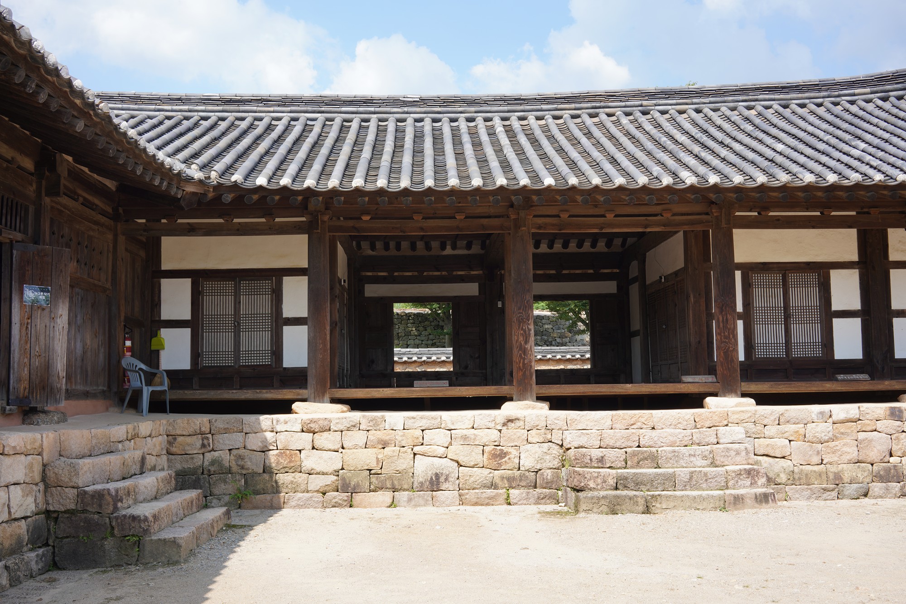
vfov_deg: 37.9
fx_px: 881
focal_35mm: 35
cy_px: 302
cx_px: 453
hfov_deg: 54.4
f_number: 9
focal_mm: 35
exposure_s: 1/100
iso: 100
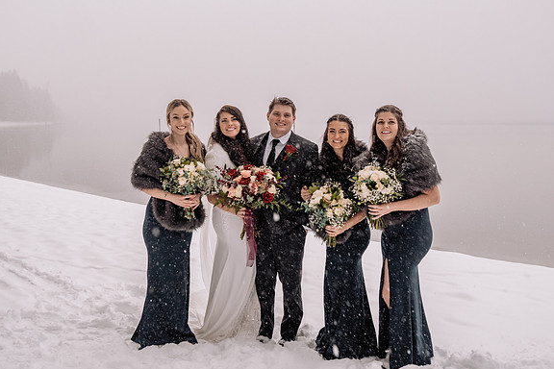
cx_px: 276
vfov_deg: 31.8
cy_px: 150
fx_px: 646
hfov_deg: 46.4
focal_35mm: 42
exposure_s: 1/250
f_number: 5
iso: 1250
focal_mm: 35
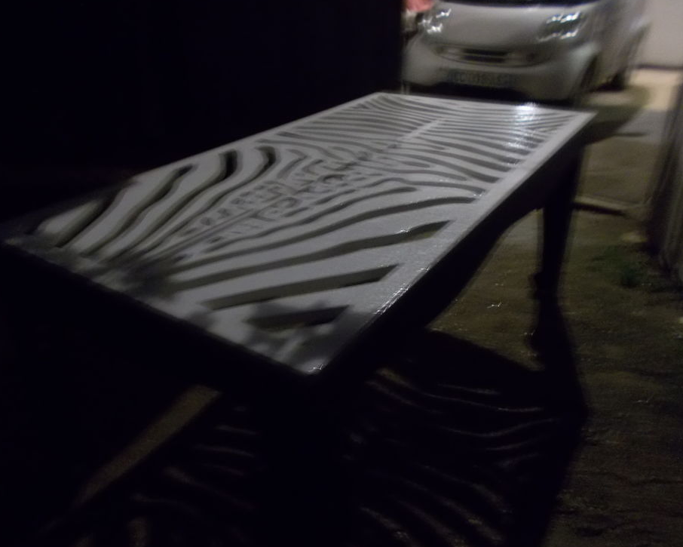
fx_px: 566
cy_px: 272
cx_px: 319
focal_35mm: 28
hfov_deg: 62.1
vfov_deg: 51.5
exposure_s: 1/2
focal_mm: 4.6
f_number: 3.2
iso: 400
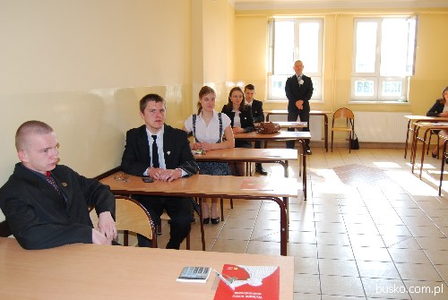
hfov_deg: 55.0
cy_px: 150
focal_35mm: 34
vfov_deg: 38.5
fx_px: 430
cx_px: 224
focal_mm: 23
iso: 200
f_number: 3.8
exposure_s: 1/60
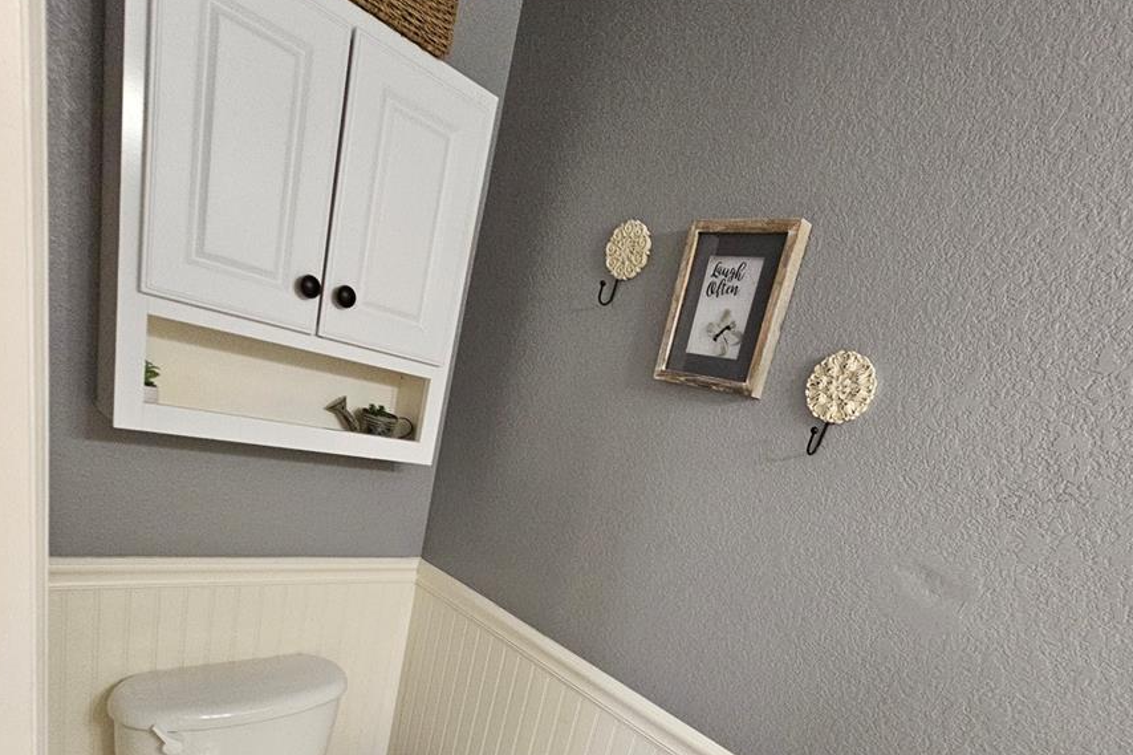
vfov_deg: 59.3
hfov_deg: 86.9
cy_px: 608
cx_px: 584
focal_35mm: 19
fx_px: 598
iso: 400
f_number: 2.2
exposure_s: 1/77.4
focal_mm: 2.2
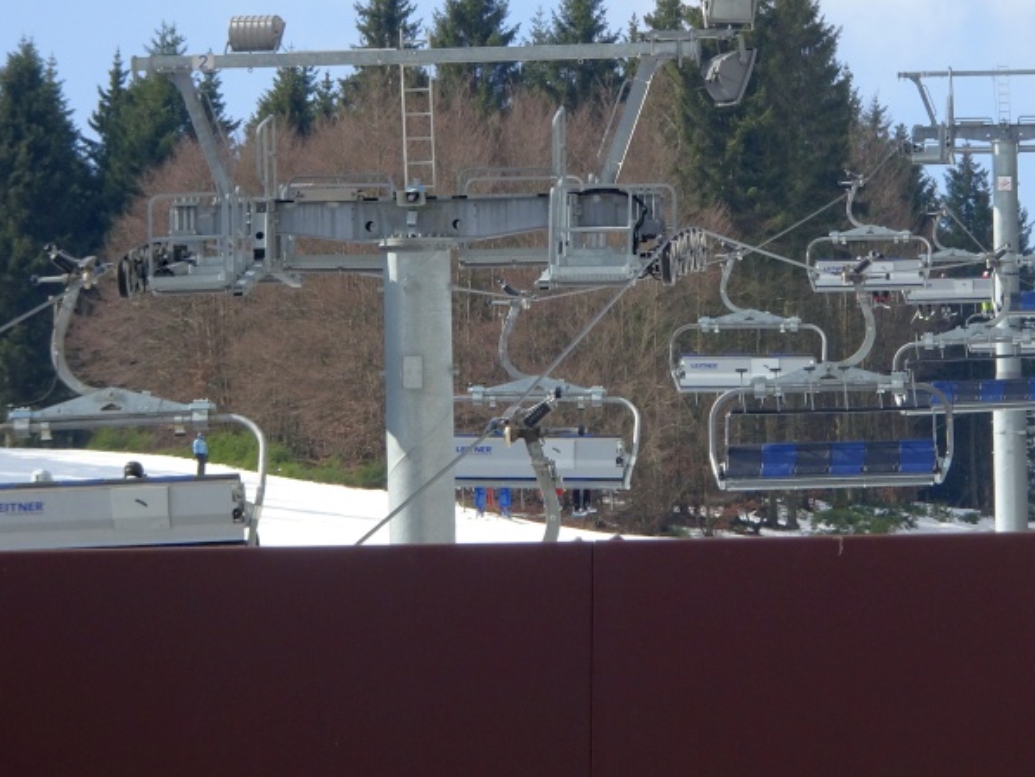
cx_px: 710
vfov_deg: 8.3
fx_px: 5354
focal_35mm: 179
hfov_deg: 11.0
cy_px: 264
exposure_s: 1/250
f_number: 5.6
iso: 80
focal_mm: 20.29
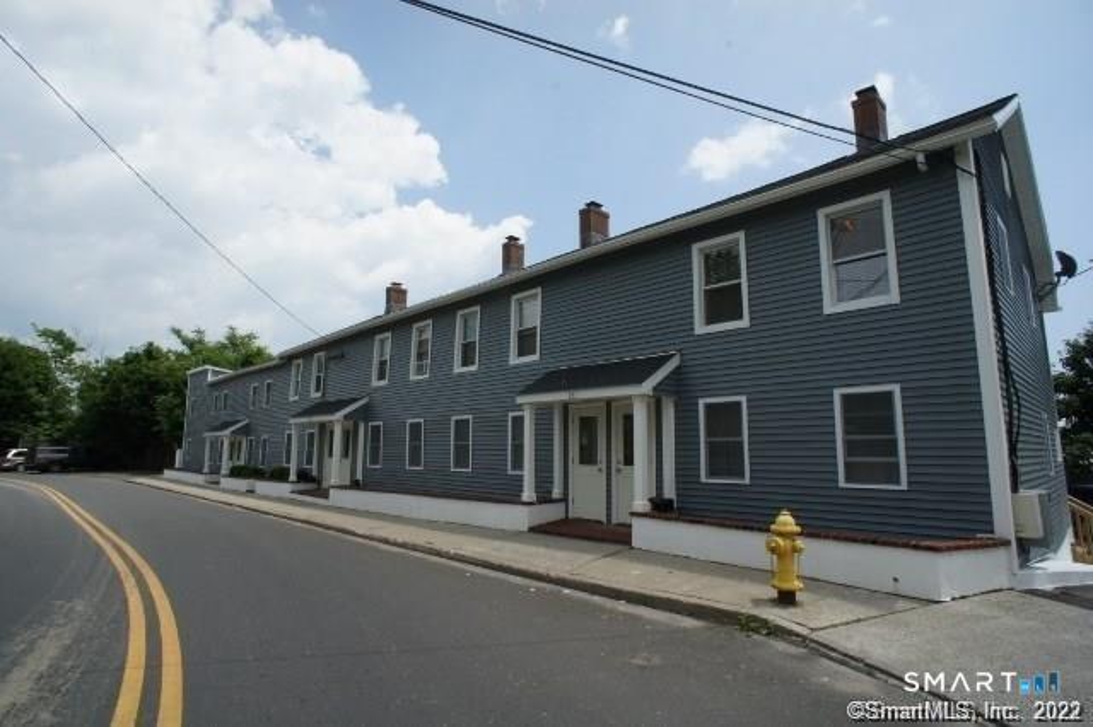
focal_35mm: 24
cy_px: 364
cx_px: 546
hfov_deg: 73.8
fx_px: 728
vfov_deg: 53.1
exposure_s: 1/100
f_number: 16
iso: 200
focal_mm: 16
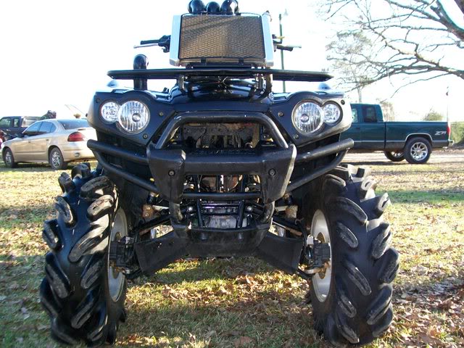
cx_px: 232
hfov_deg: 51.4
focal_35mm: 36
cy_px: 174
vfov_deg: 39.7
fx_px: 483
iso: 64
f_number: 2.7
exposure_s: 1/100
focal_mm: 6
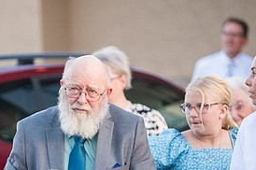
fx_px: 2798
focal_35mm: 394
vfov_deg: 3.5
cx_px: -11
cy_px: 163
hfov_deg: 5.2
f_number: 2.8
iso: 4000
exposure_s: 1/1600
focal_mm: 155
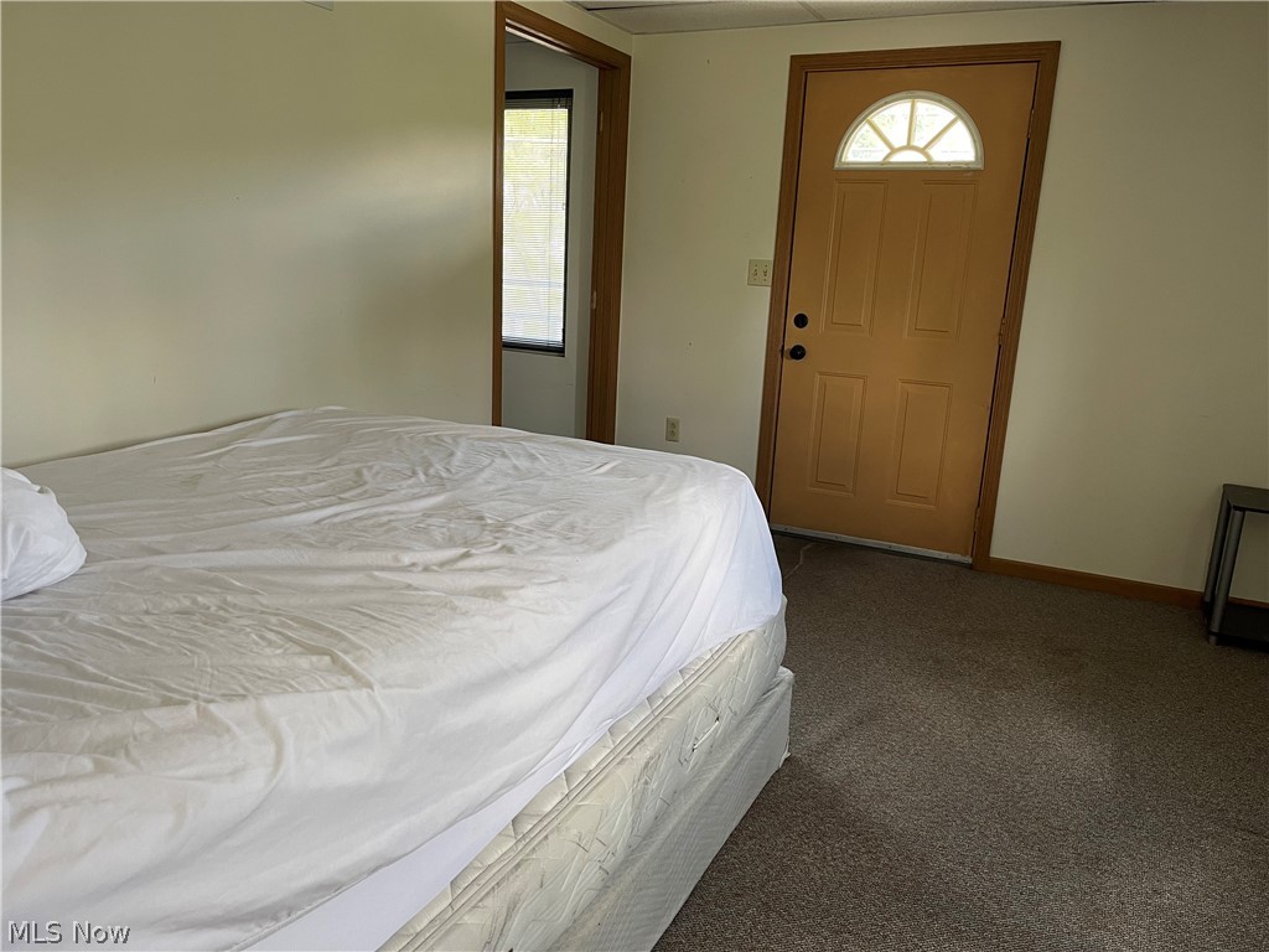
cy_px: 476
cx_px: 634
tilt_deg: -14.3
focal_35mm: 25
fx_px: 916
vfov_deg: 54.9
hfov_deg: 69.4
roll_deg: -2.6
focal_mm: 5.1
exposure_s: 1/60
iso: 160
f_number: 1.6
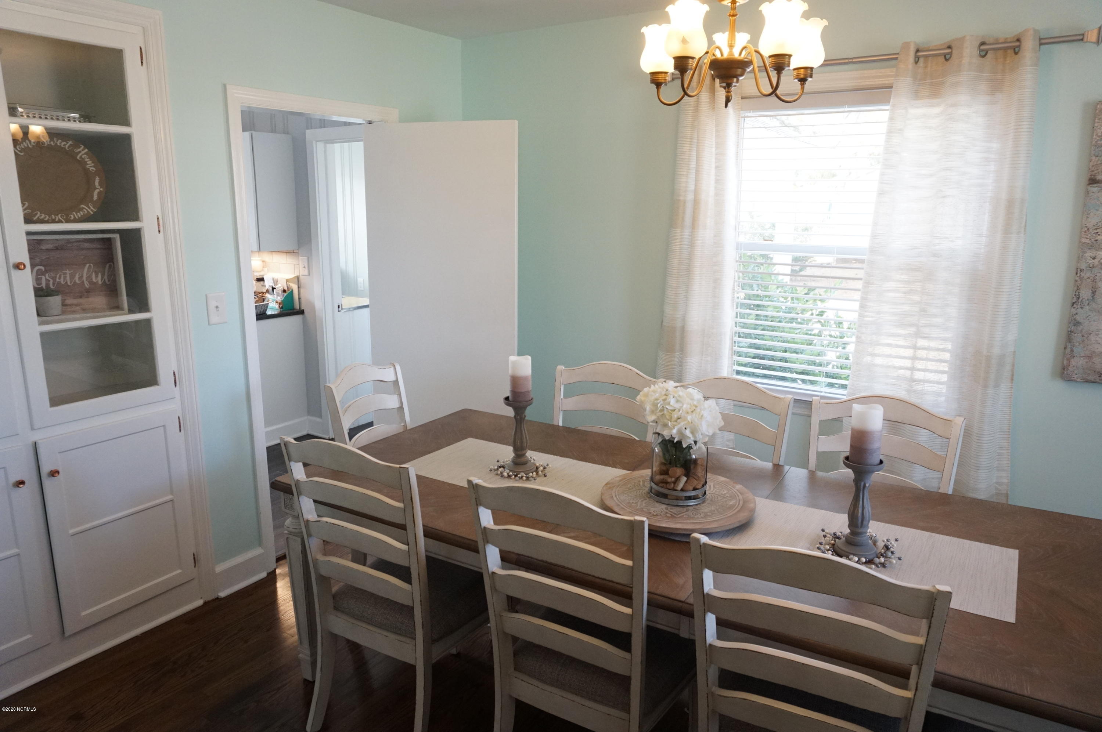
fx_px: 734
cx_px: 551
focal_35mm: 24
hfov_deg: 73.8
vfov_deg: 53.0
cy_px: 366
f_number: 5.6
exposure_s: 1/125
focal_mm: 16
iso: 1600
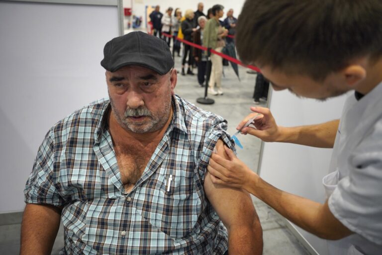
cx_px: 191
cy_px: 128
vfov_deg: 50.4
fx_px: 271
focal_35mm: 26
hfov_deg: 70.4
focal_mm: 25.5
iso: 800
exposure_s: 1/160
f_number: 2.8
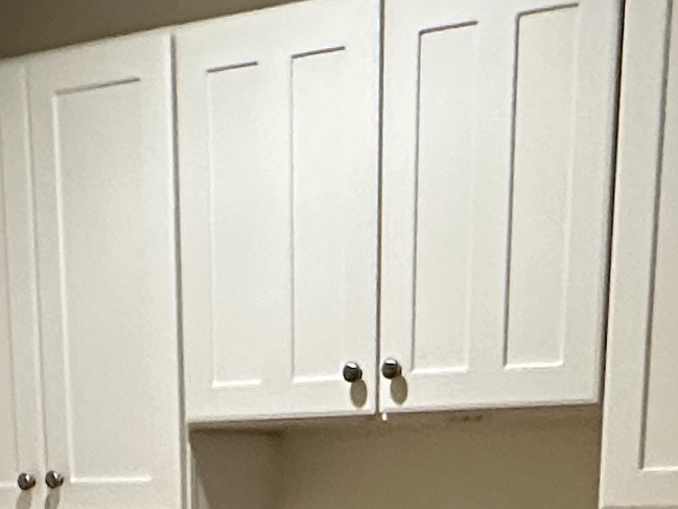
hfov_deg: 22.4
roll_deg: +0.6
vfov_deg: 13.8
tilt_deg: -17.8
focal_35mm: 87
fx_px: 1704
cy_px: 1084
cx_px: 216
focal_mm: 2.22
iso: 500
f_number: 2.2
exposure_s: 1/60
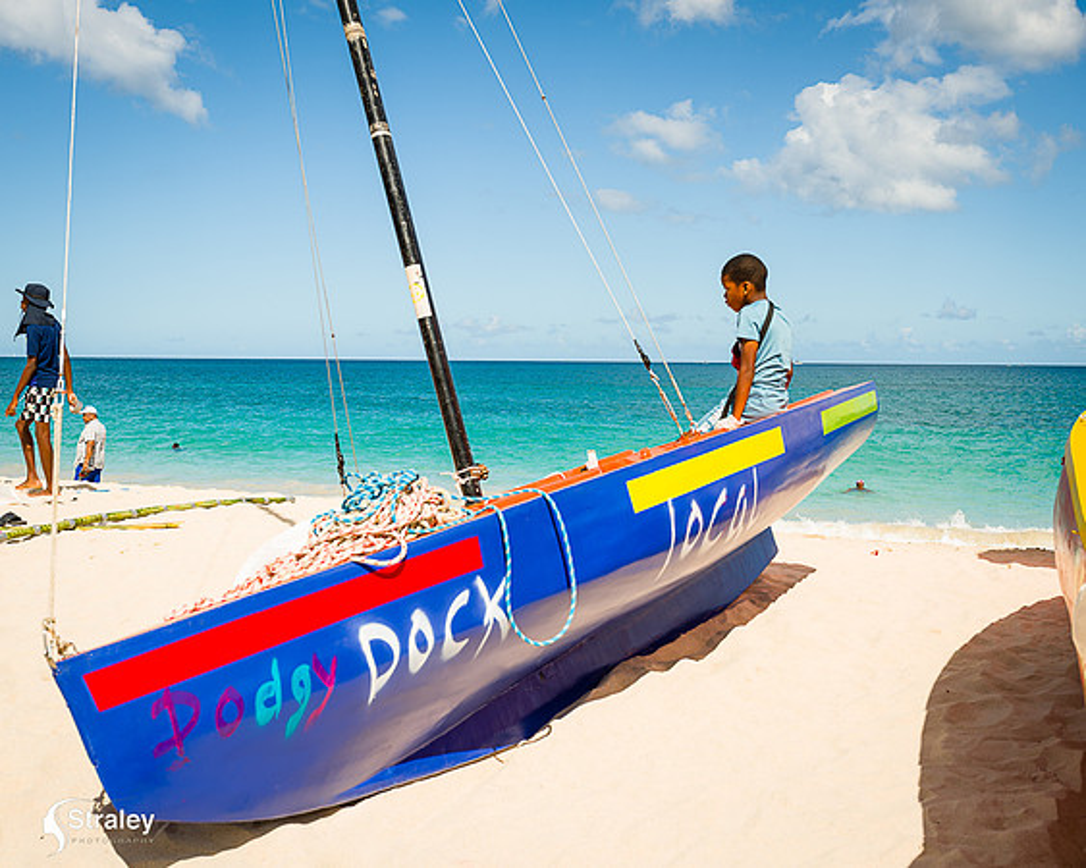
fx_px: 1296
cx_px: 543
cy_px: 434
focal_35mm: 40
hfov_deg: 45.5
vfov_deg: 37.0
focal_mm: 34
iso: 64
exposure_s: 1/320
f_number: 6.3
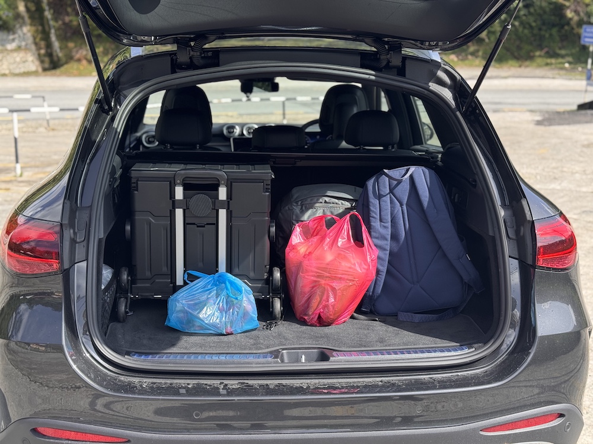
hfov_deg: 39.7
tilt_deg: -14.3
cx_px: 296
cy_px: 222
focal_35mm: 48
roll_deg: +2.0
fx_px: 822
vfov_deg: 30.3
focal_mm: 6.76
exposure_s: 1/1193
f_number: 1.78
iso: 64
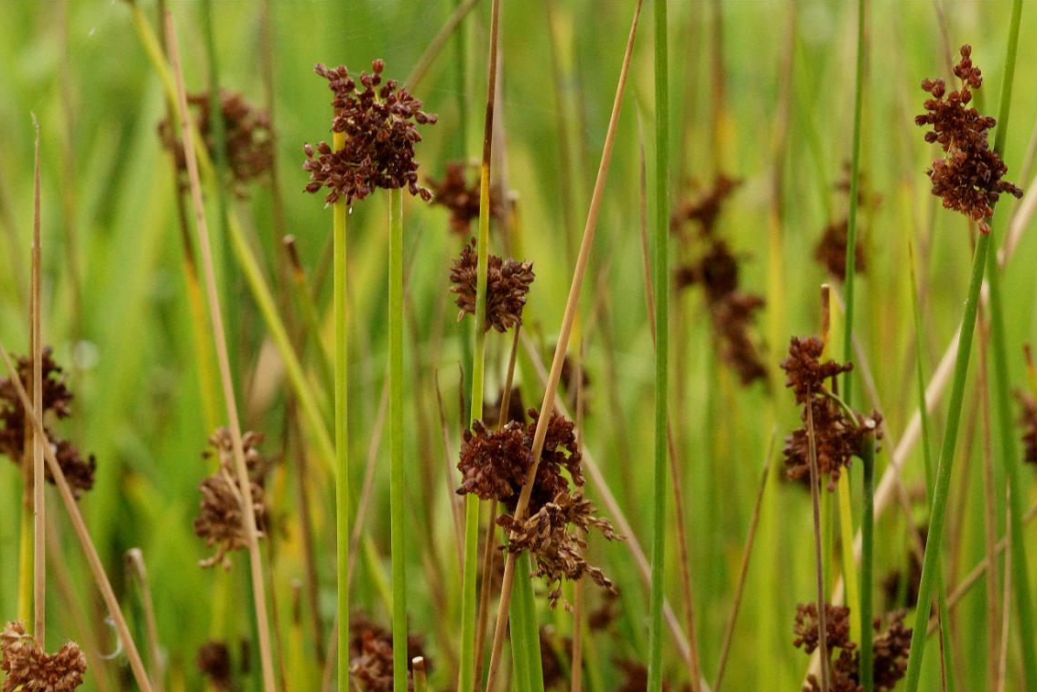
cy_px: 364
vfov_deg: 8.6
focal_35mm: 159
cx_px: 518
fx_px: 4580
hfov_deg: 12.9
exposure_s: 1/60
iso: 3200
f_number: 13
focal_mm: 100
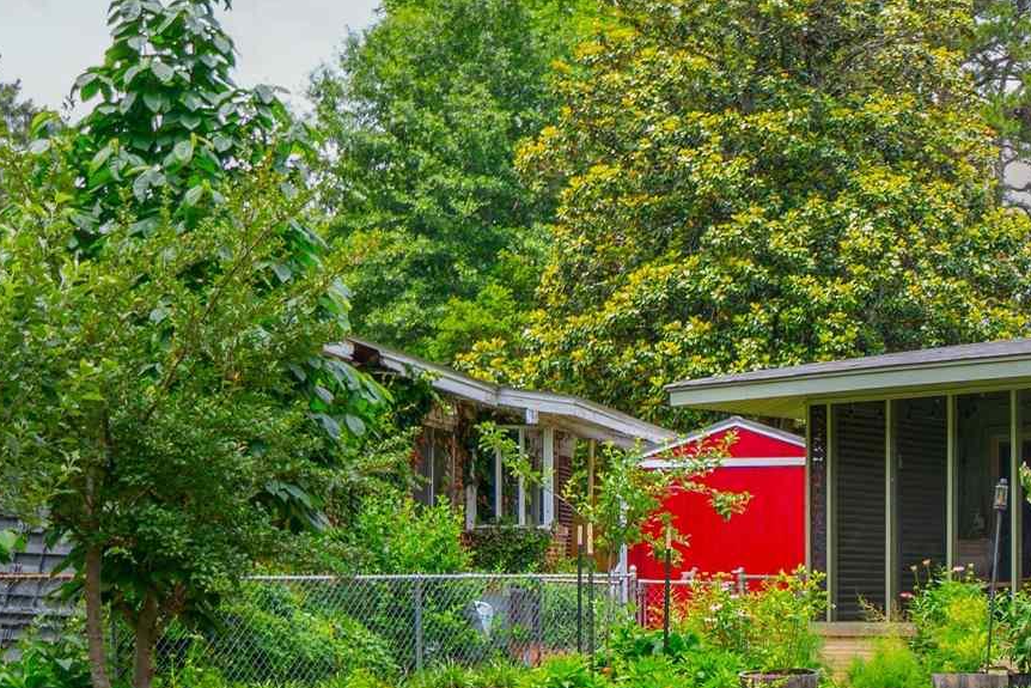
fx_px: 1684
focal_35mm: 59
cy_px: 591
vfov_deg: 22.6
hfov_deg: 30.1
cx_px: 1171
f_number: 2.8
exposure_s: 1/400
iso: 100
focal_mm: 11
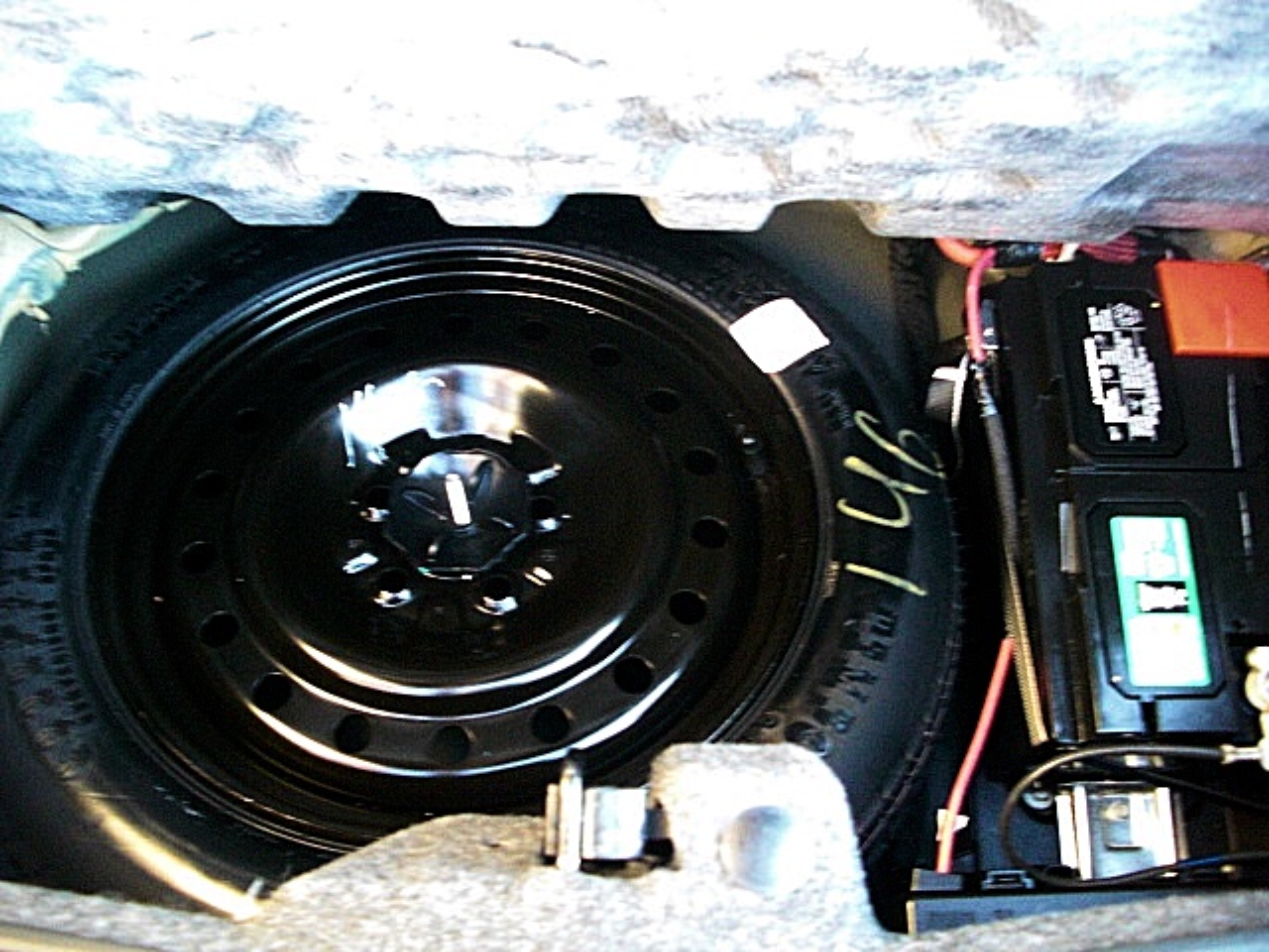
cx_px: 634
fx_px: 1320
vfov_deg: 39.7
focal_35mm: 36
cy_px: 476
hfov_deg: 51.4
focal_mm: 6.3
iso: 800
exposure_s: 1/40
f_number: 2.8
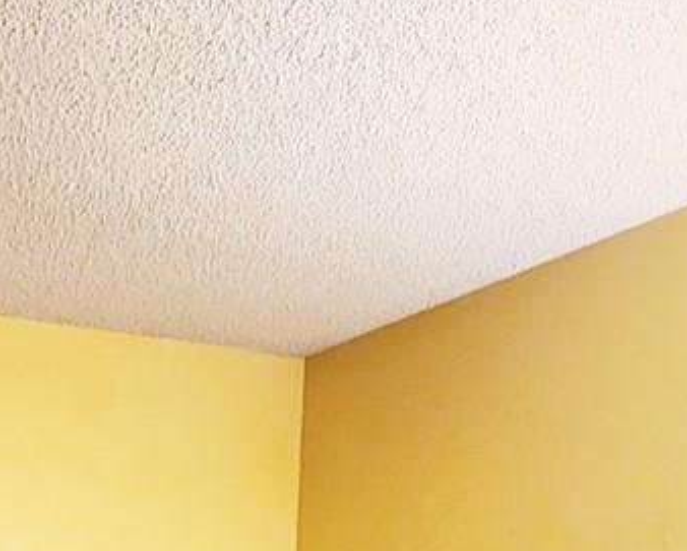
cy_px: 915
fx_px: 1221
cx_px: -134
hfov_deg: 27.7
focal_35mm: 60
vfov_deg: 20.2
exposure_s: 1/30
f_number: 2.2
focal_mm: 2.2
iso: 500
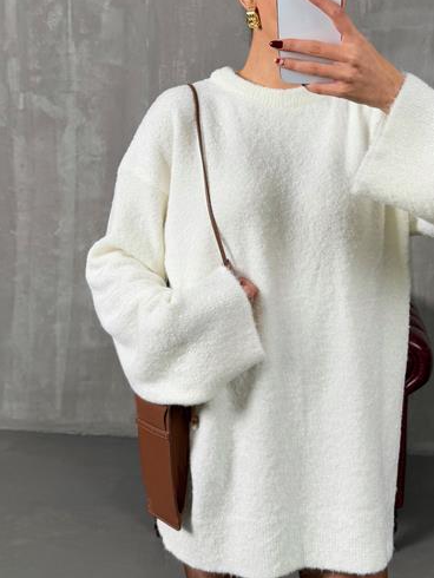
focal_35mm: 46
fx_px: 768
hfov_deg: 31.3
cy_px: 209
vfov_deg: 40.9
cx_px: 282
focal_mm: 6.76
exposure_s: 1/121
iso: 64
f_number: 1.78
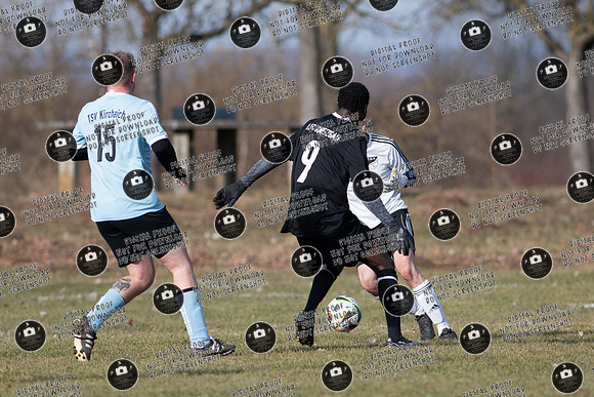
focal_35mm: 688
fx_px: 11355
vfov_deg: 2.0
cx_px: 314
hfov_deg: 3.0
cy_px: 255
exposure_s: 1/1600
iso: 110
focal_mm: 300
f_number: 3.2
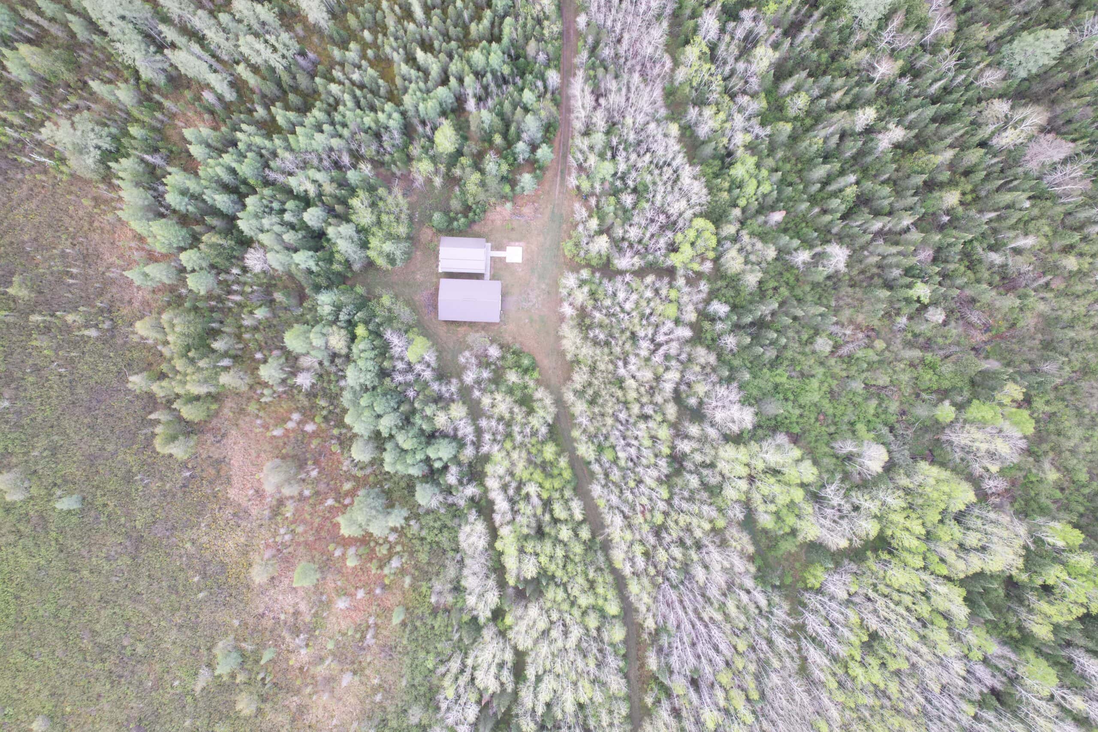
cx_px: 549
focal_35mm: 22
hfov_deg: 78.6
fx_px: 671
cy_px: 366
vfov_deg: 57.2
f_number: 2.8
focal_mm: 8.38
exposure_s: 1/10
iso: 390
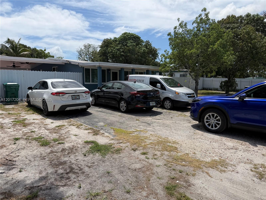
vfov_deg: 56.8
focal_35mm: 24
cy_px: 100
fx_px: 184
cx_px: 133
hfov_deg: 71.6
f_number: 1.78
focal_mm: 6.76
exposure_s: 1/5714
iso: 80
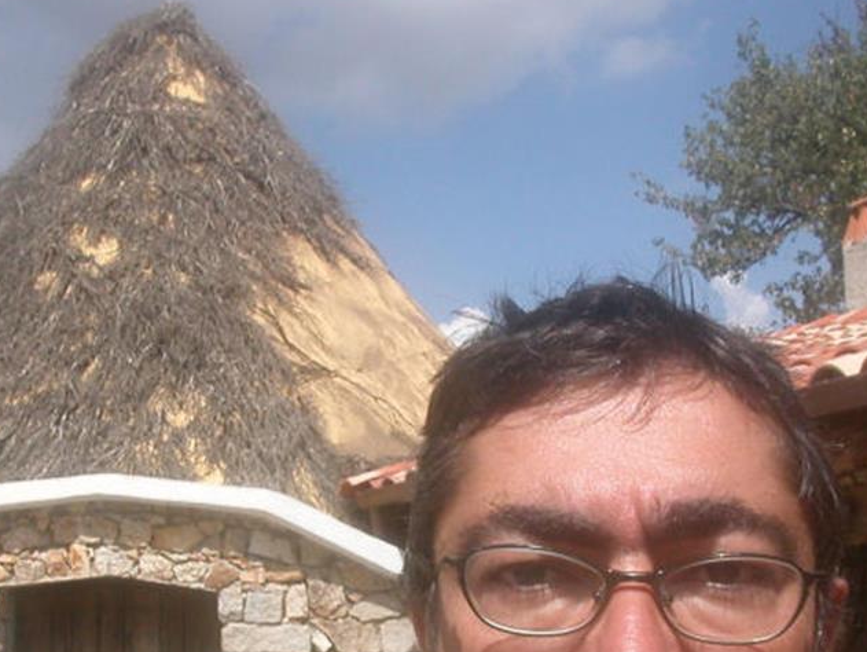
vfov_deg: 24.1
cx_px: 357
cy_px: 513
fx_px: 1504
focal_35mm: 60
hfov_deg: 32.1
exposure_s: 1/747
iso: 100
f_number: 4.5
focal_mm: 5.6
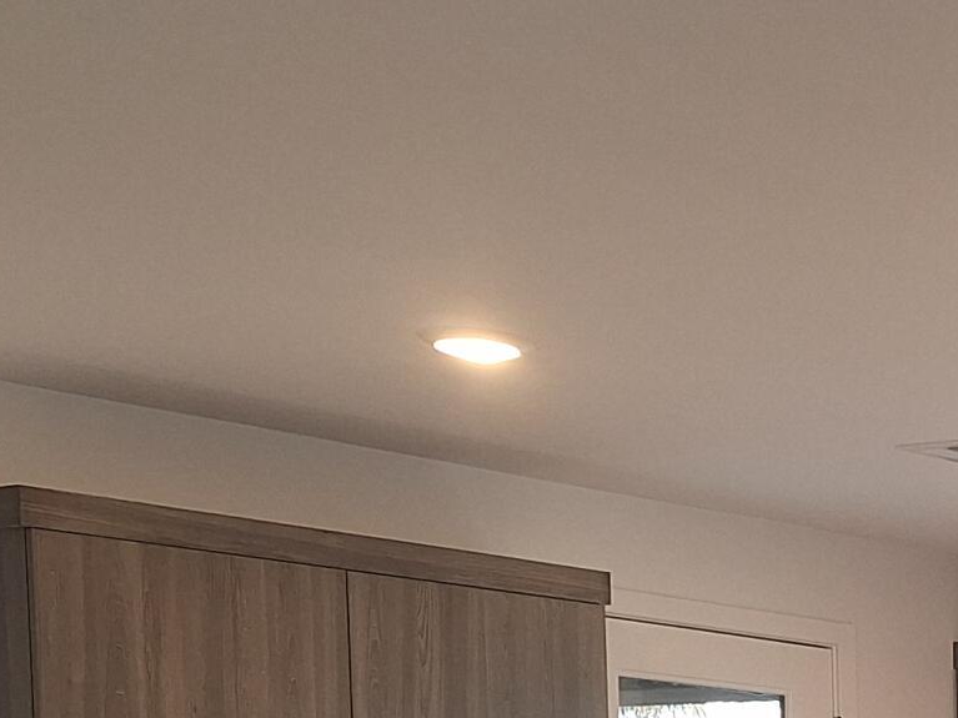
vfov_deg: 14.9
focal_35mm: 90
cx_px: 1720
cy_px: 1165
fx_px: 2490
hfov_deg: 17.6
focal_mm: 5.54
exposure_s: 1/60
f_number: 1.8
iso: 50
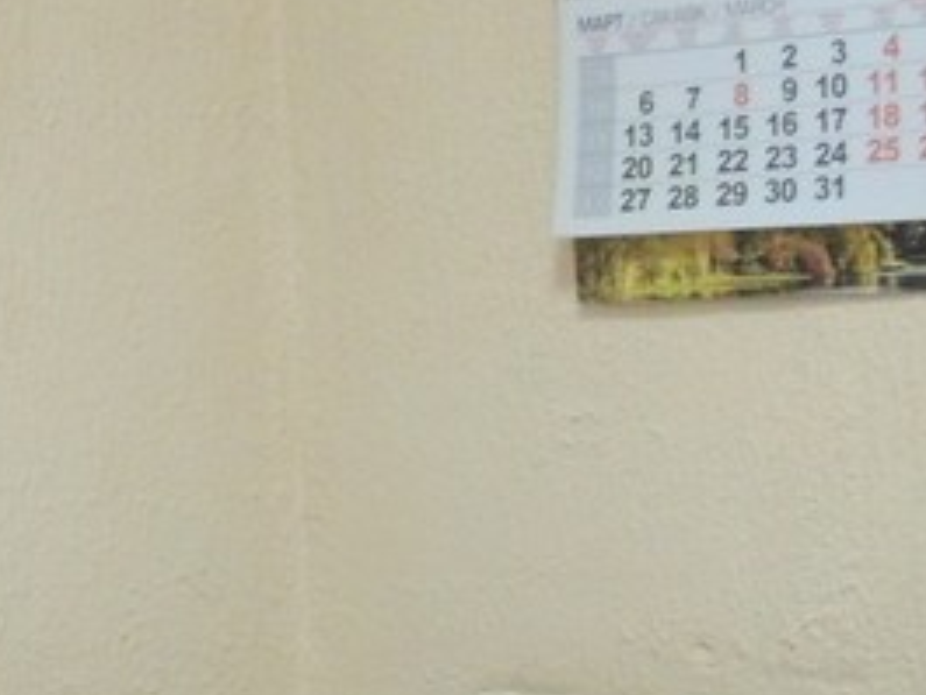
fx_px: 4844
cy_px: 559
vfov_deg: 8.2
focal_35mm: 181
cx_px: -971
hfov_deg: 10.1
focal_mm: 7.1
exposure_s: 1/13
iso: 450
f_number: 3.3
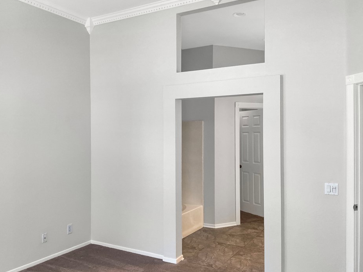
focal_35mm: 32
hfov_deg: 56.8
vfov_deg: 44.1
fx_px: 336
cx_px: 170
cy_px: 144
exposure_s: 1/60
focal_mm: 3
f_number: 1.8
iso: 40
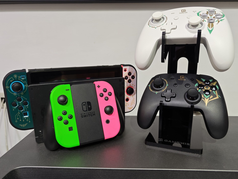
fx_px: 172
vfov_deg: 54.9
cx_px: 122
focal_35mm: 25
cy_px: 94
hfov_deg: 69.4
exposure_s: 1/60
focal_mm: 7.79
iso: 320
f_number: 1.9
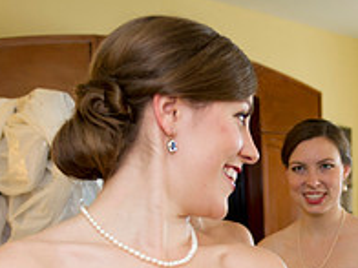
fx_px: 910
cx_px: 283
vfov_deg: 16.4
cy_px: 273
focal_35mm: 88
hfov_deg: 22.0
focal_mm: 31
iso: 640
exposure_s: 1/125
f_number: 2.8
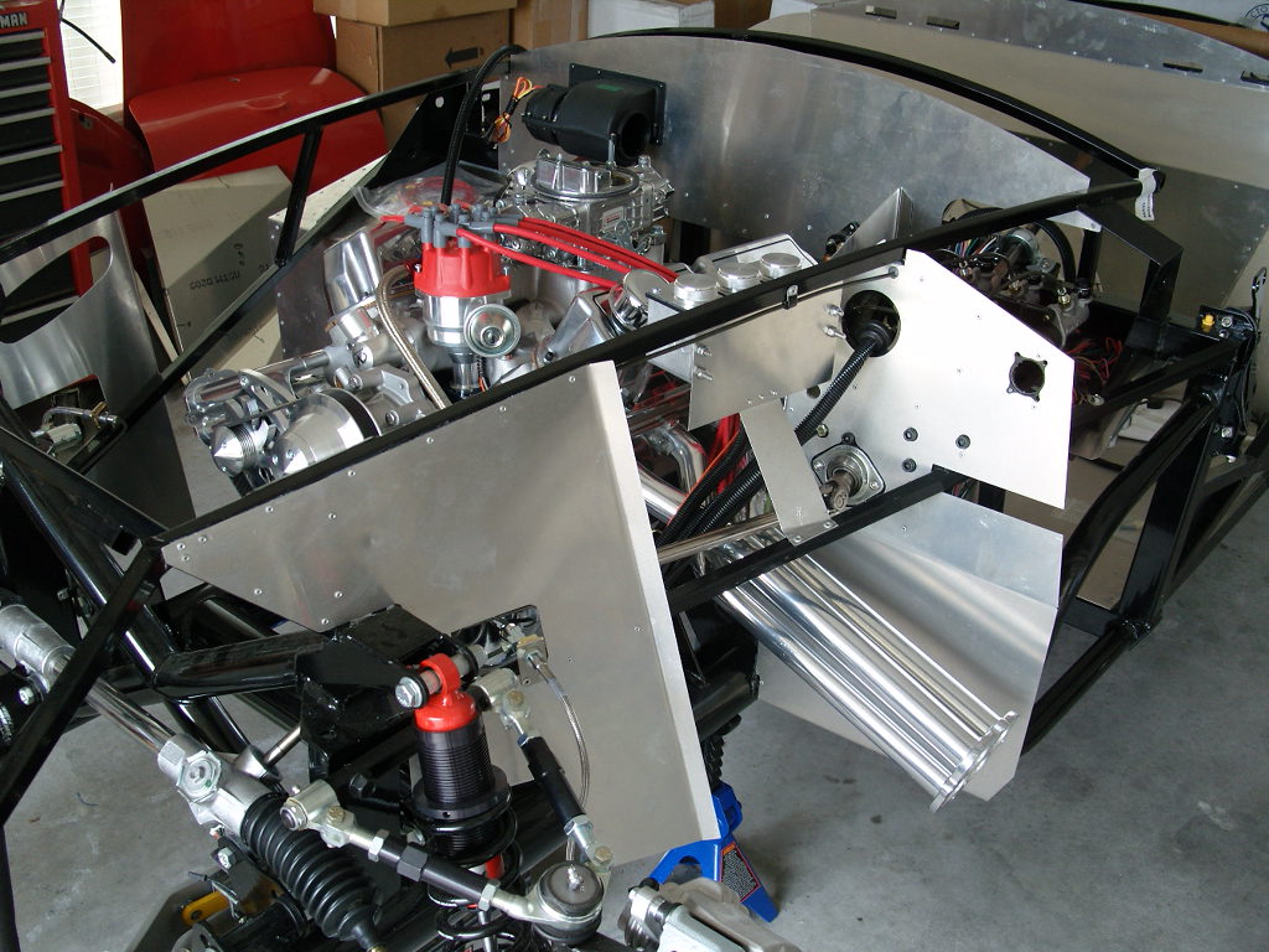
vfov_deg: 37.7
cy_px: 476
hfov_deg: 49.0
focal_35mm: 38
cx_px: 634
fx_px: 1393
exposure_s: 1/60
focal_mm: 7.8
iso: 80
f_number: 2.8
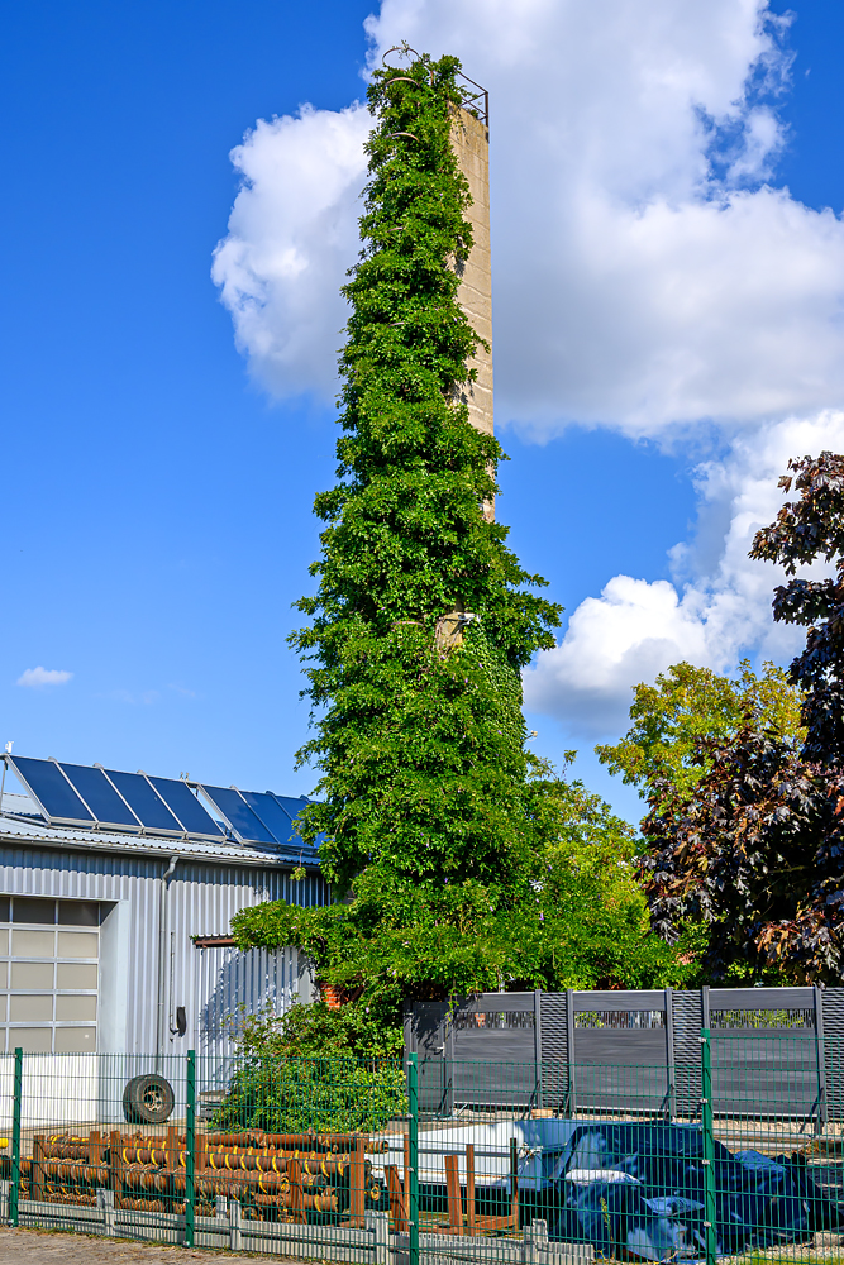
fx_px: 1371
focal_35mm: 39
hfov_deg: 34.2
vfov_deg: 49.5
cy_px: 632
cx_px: 422
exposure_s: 1/750
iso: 200
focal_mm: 26
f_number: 9.5
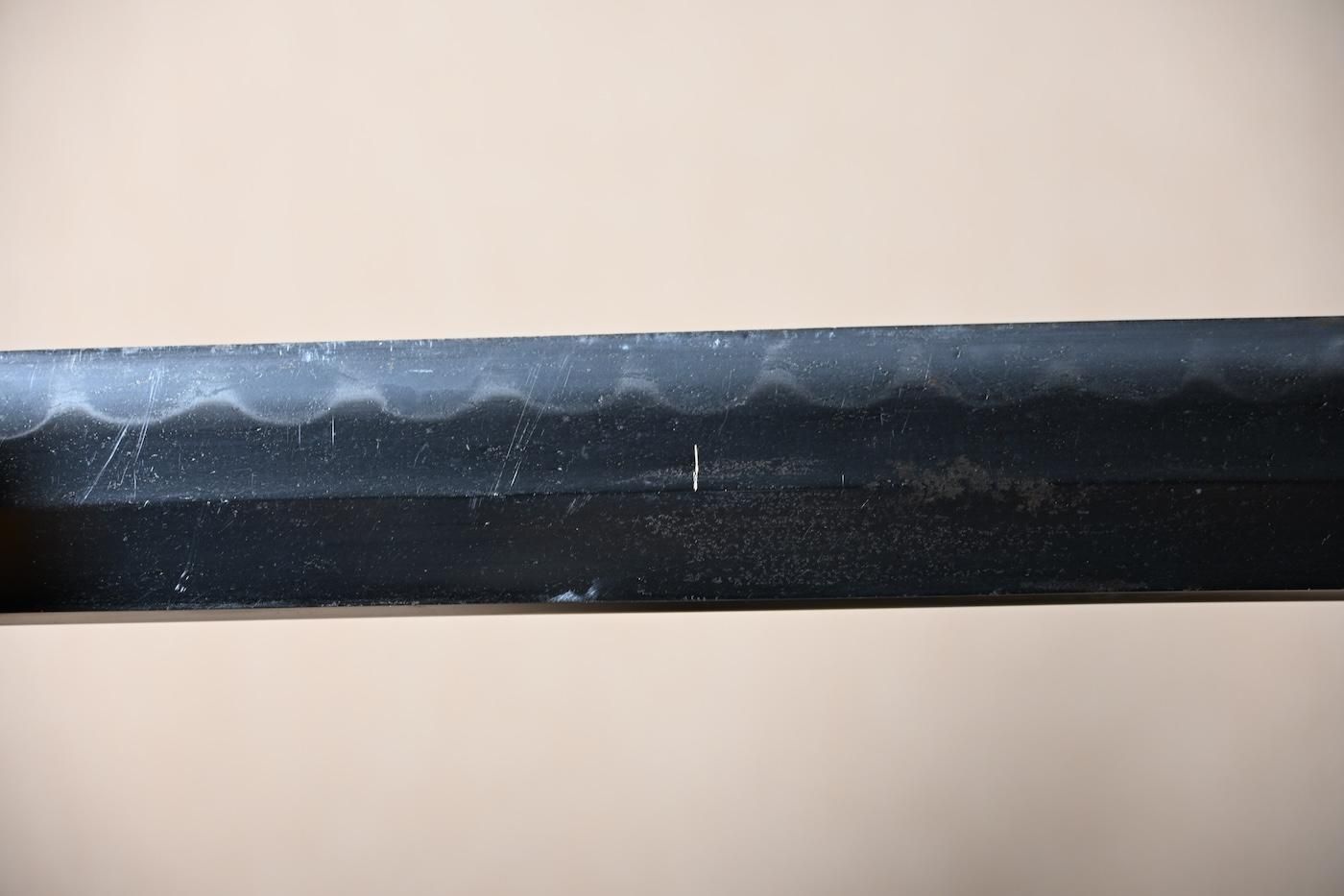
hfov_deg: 16.7
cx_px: 672
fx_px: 4591
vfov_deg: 11.1
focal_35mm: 123
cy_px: 448
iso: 100
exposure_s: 1/2
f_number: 5.3
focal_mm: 82
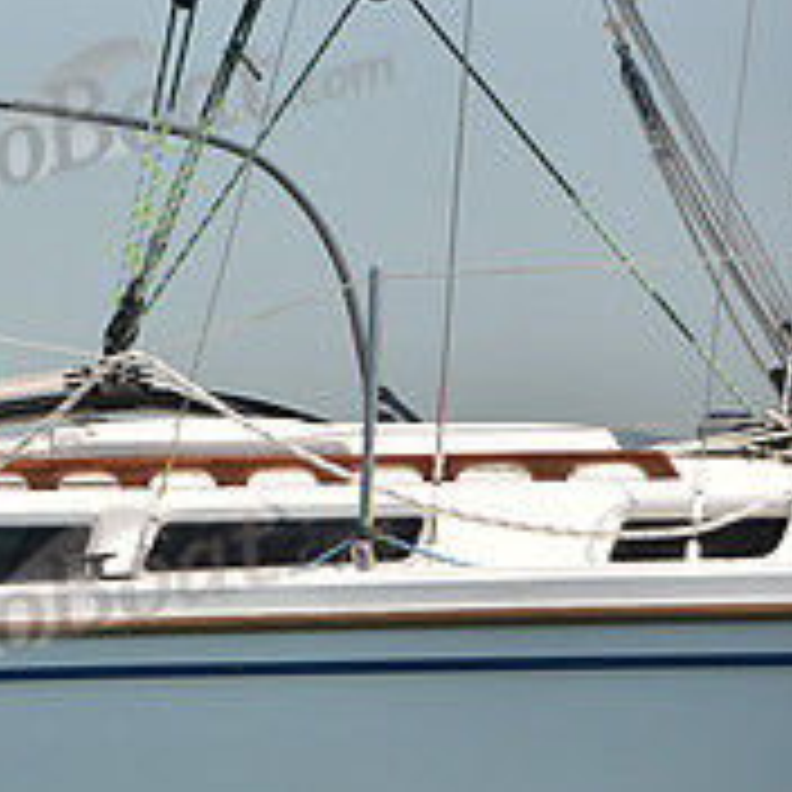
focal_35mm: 407
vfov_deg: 4.3
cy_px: 430
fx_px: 10535
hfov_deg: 4.3
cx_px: -468
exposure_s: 1/800
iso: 250
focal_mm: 145
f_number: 5
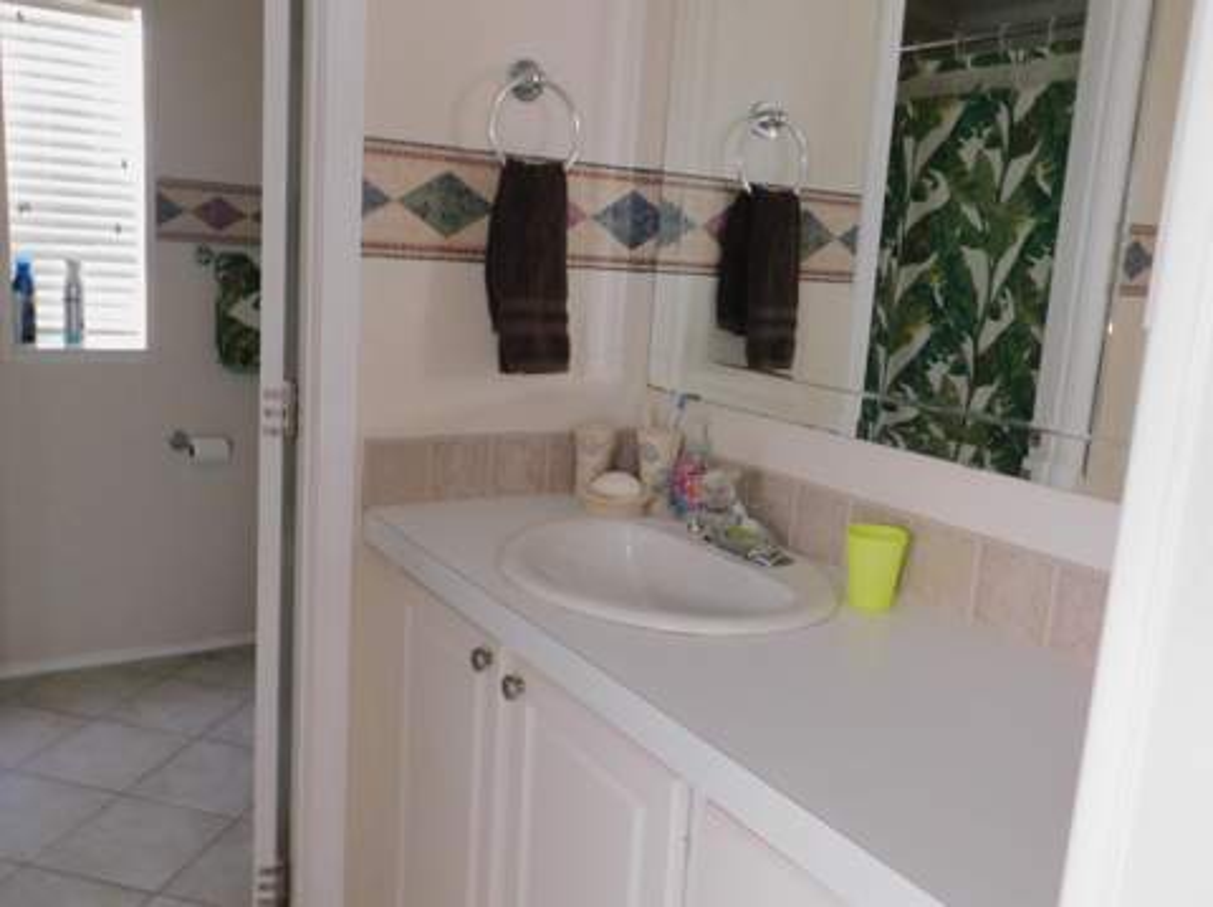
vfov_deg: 46.7
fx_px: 1050
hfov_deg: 60.0
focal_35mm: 30
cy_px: 454
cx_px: 606
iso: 450
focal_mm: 5.3
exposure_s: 1/8
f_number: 3.2
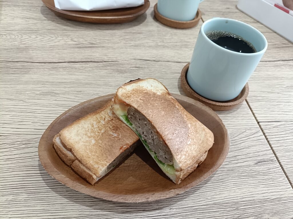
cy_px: 110
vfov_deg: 54.9
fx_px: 212
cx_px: 146
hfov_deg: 69.4
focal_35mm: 25
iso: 800
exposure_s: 1/60
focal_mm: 4.7
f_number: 1.7
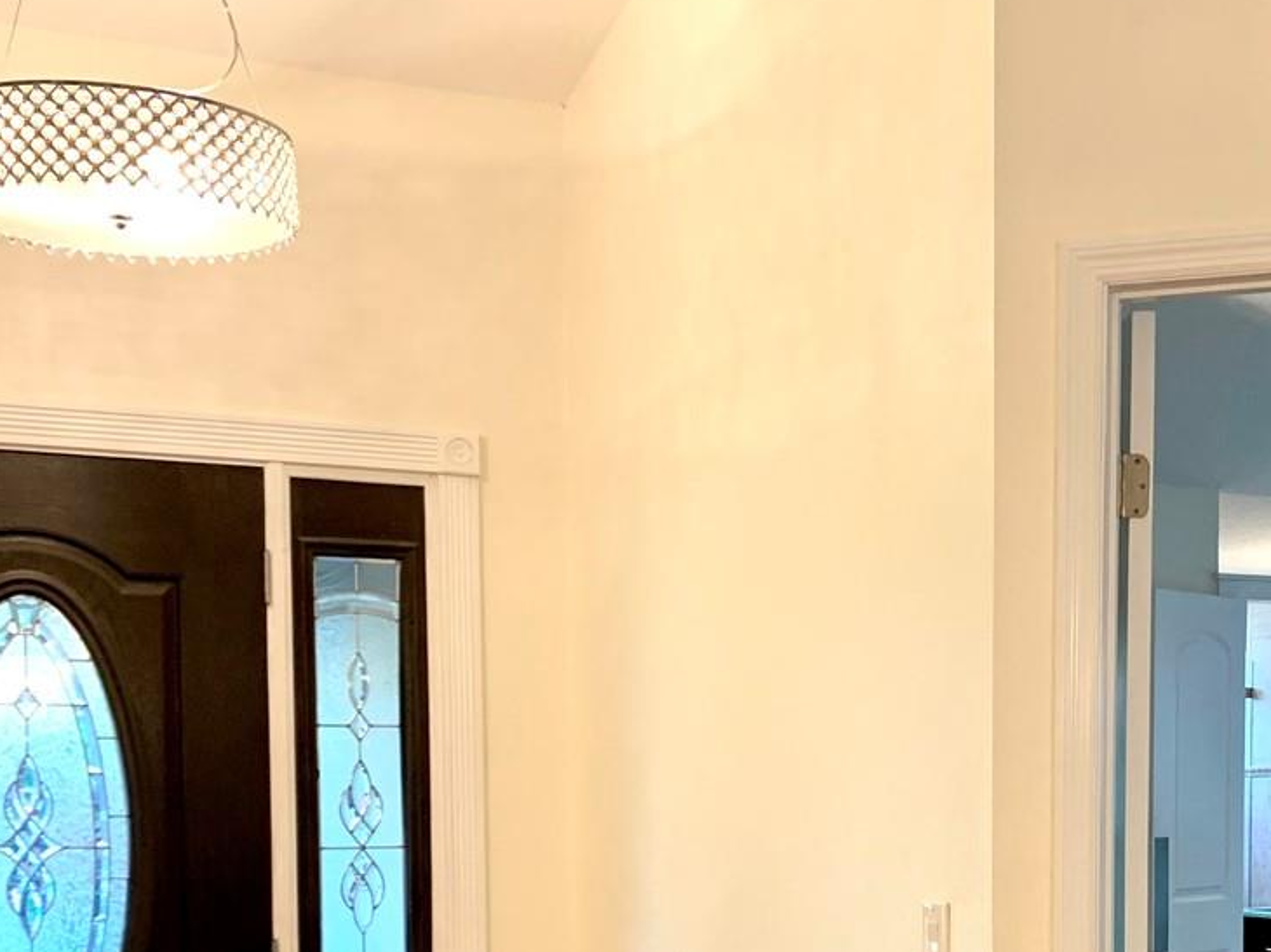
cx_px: 855
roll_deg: +0.4
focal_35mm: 57
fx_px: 2092
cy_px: 907
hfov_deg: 33.5
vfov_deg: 24.7
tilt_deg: -2.9
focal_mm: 4.25
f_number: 1.8
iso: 100
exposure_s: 1/60
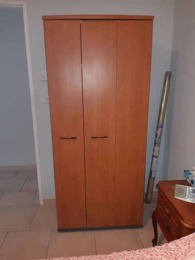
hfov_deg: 53.1
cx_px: 98
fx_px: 195
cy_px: 130
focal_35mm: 26
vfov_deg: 67.3
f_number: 1.7
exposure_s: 1/50
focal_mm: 3.93
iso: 200
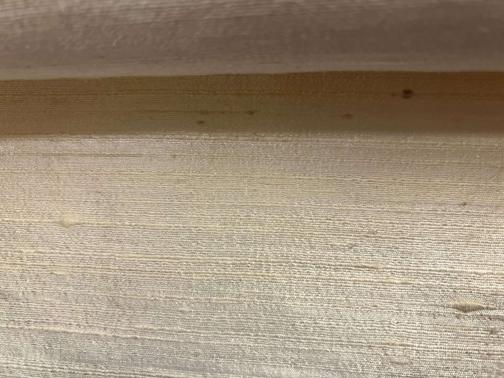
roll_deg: -1.1
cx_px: 252
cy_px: 189
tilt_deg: +4.9
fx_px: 379
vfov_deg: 53.1
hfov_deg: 67.3
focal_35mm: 26
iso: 125
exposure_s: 1/100
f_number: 1.5
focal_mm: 5.7
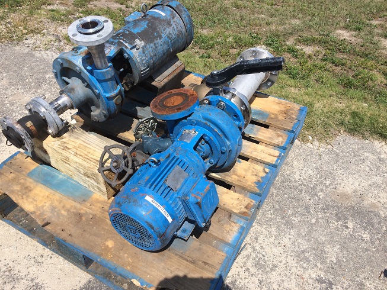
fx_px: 324
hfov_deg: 61.7
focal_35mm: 29
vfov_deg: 48.2
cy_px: 145
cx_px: 194
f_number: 2.2
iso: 32
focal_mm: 4.15
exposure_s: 1/2933
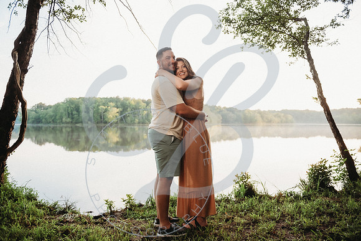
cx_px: 180
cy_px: 120
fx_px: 253
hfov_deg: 71.0
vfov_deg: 50.9
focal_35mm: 25
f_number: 2.8
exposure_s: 1/200
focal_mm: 24
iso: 200
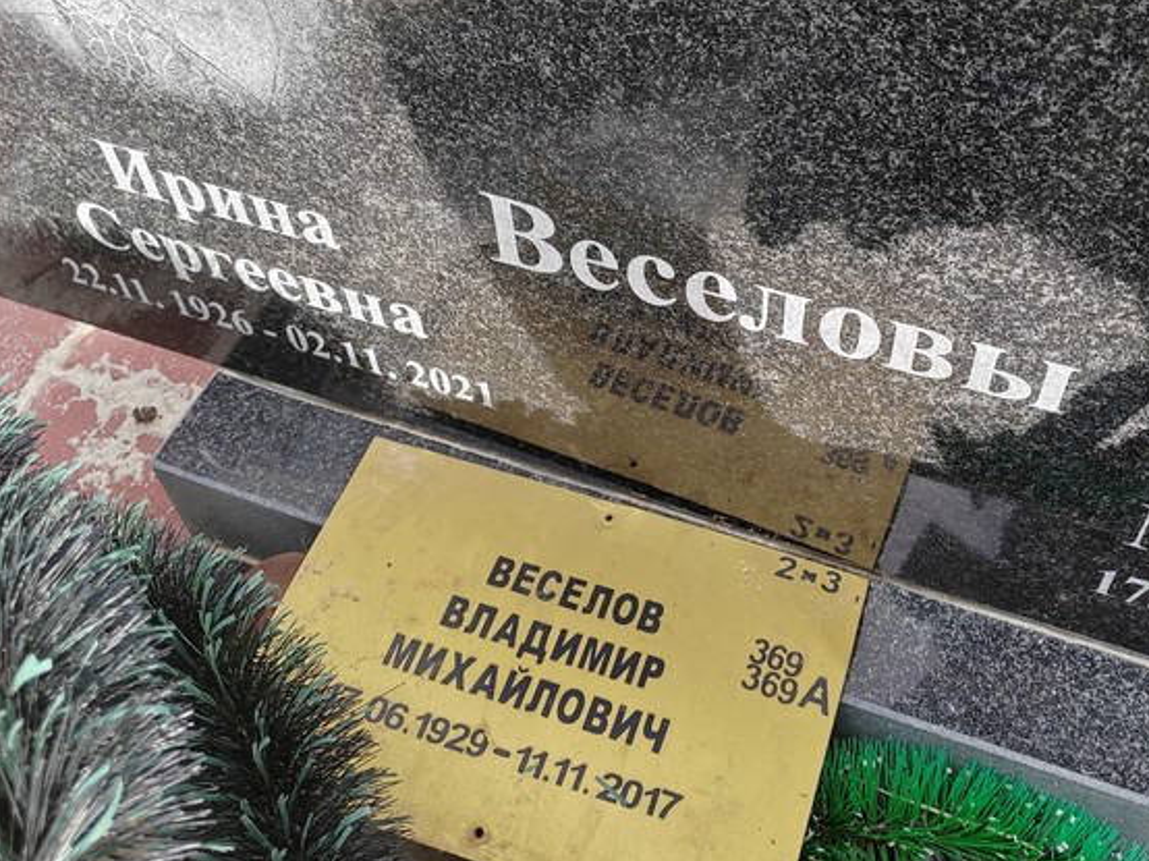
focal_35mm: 39
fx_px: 1294
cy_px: 328
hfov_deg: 47.8
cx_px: 645
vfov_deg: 36.6
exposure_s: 1/610
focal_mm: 5.52
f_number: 1.9
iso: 100
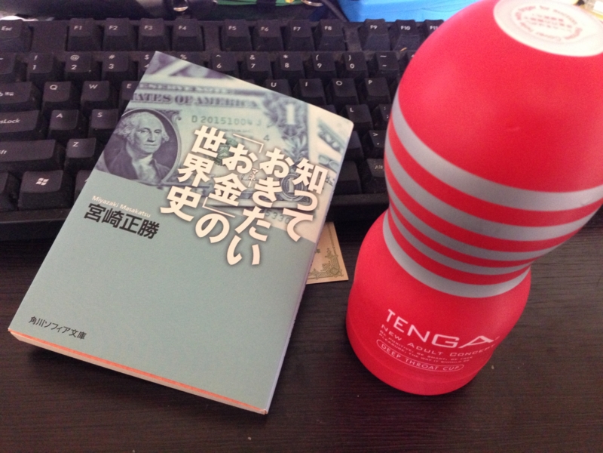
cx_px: 302
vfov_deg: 42.9
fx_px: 575
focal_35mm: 33
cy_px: 226
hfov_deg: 55.4
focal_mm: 4.13
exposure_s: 1/15
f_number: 2.4
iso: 400
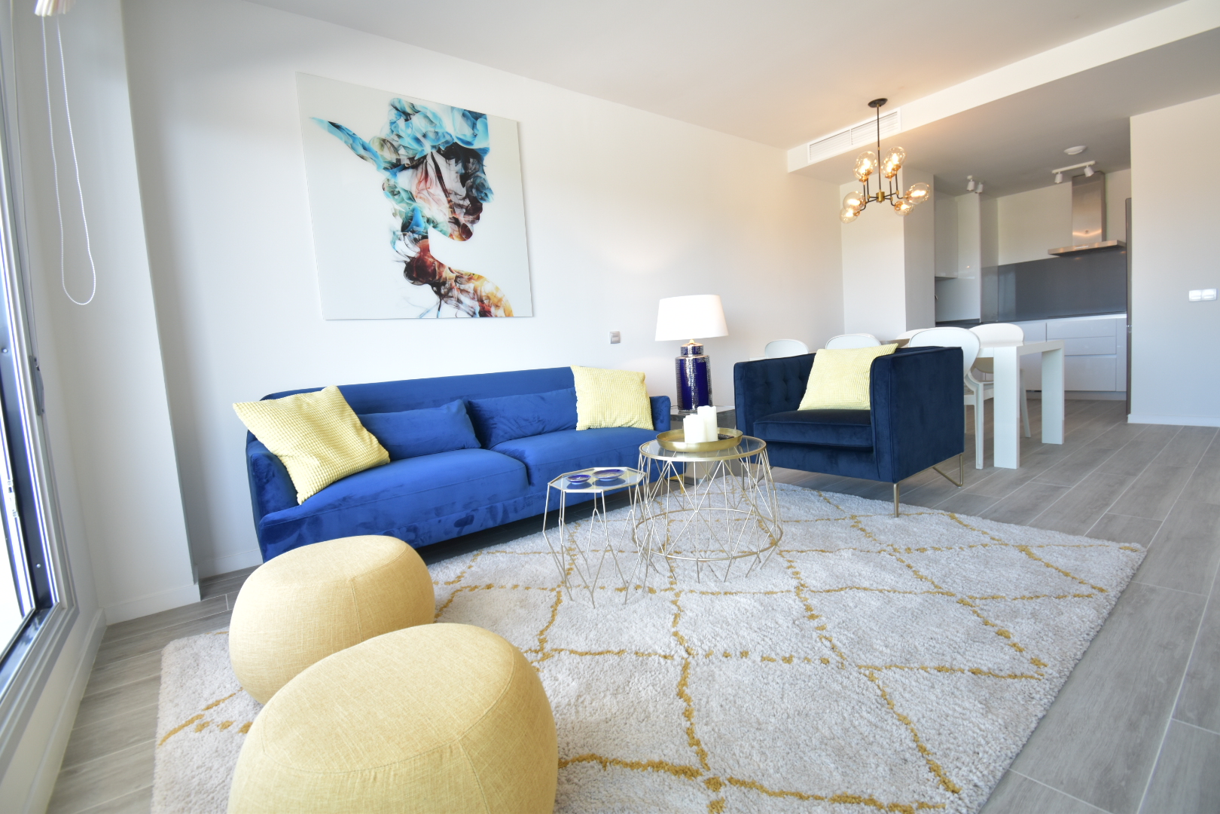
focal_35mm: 15
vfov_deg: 77.3
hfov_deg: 100.4
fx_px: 508
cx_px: 610
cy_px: 407
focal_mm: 10
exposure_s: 1/30
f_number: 4.5
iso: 400
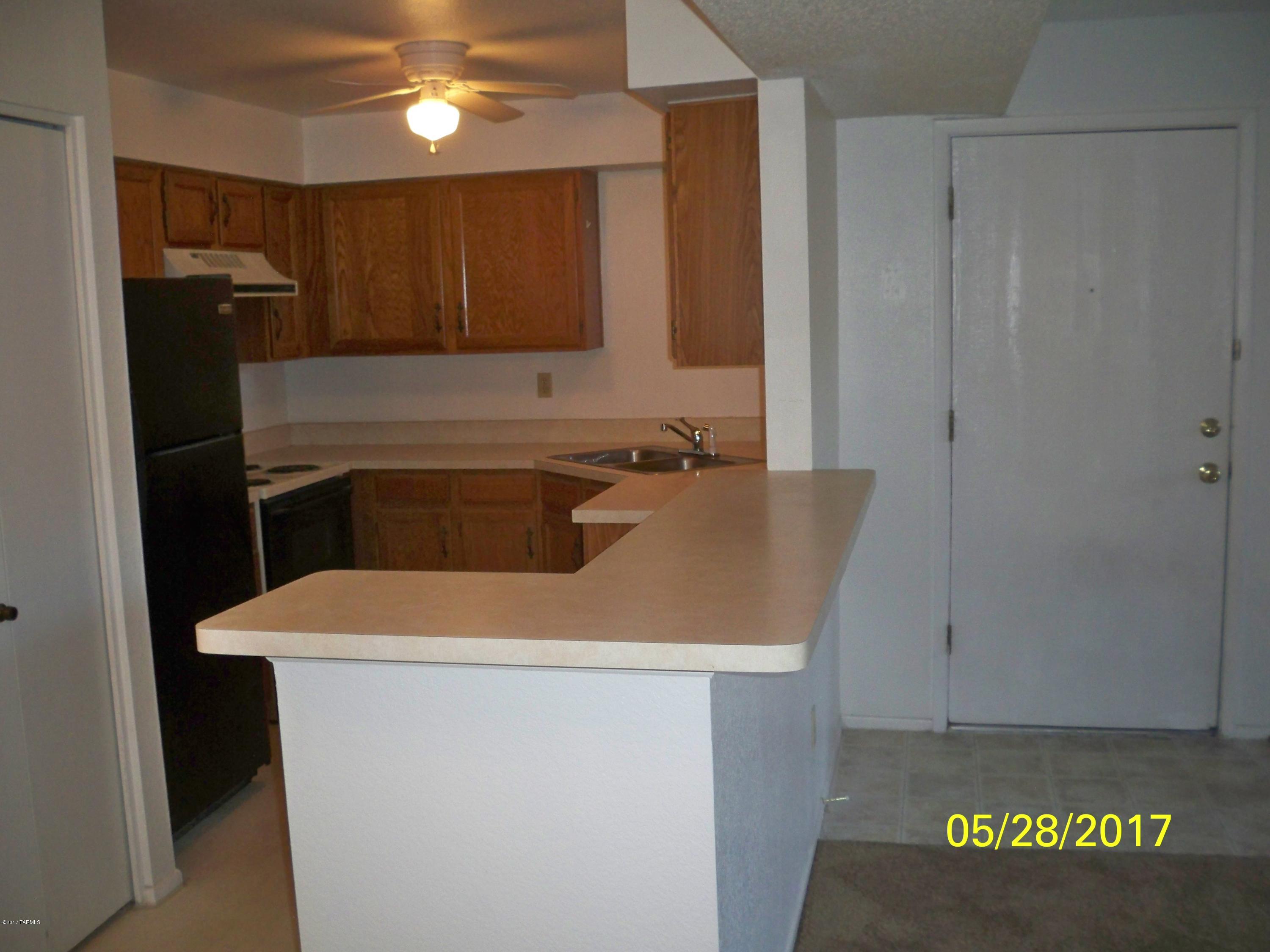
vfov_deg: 40.7
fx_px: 1284
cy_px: 476
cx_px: 635
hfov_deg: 52.6
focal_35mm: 35
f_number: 3.1
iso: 200
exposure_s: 1/60
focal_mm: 6.3
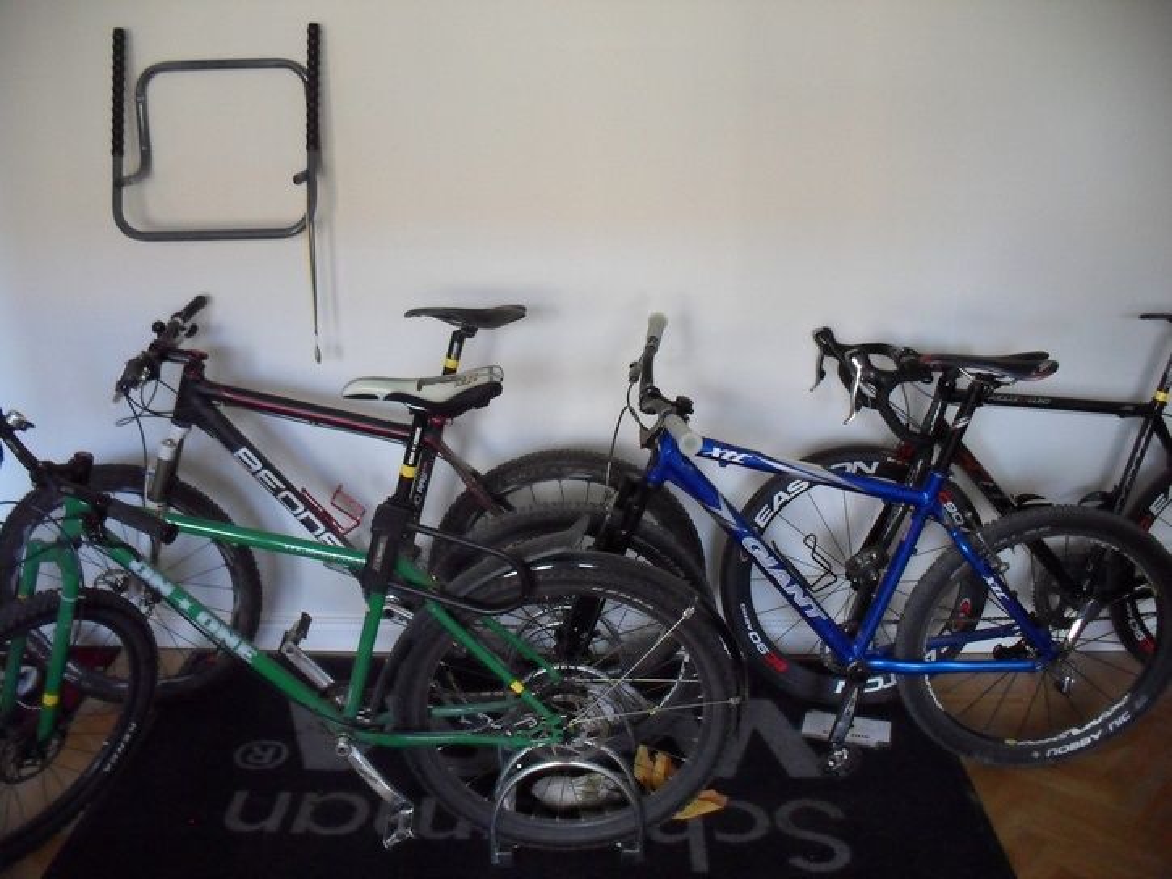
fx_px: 1185
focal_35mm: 35
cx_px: 586
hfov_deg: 52.6
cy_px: 440
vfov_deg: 40.7
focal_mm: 6.3
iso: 480
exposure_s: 1/30
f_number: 3.2
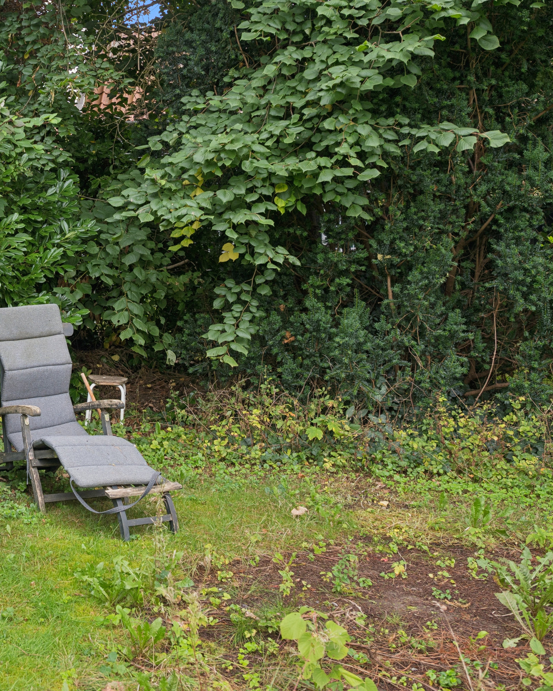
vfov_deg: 42.9
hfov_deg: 33.5
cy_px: 345
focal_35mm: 43
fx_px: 880
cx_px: 82
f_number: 4
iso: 400
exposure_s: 1/250
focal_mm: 30
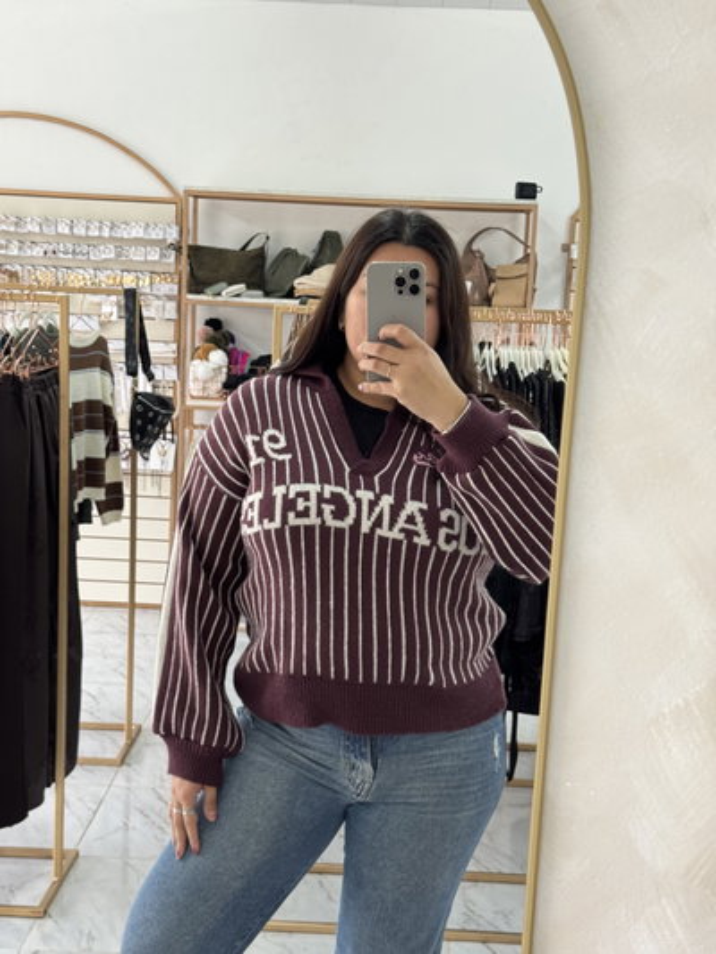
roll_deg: -1.5
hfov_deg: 30.3
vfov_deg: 39.6
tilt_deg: -7.9
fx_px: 1323
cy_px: 477
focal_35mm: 48
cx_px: 358
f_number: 1.78
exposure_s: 1/50
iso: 100
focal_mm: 6.76
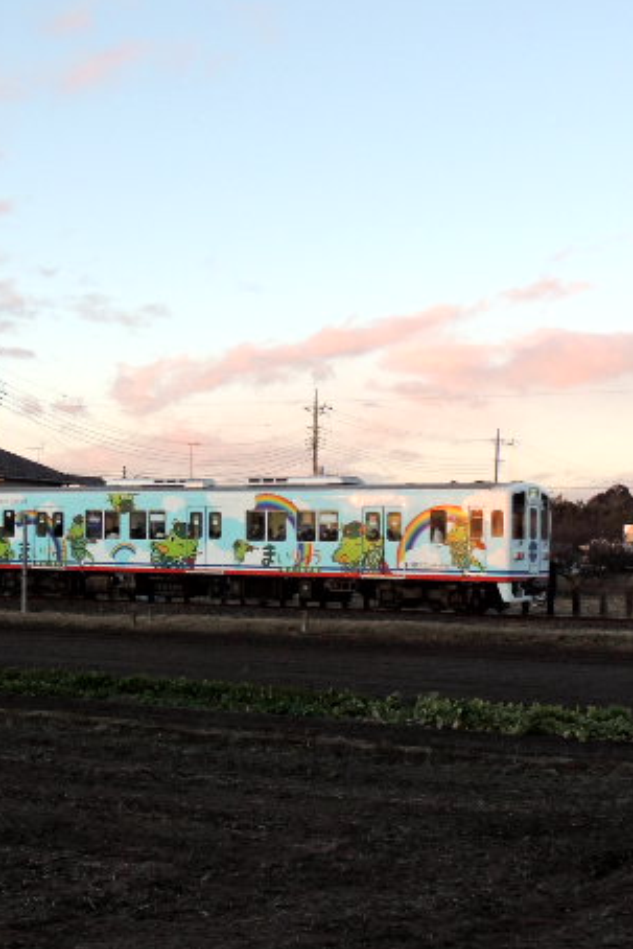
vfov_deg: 31.9
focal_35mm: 63
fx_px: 1660
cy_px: 462
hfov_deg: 21.4
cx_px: 155
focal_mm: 7.6
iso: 400
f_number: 3.8
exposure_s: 1/400
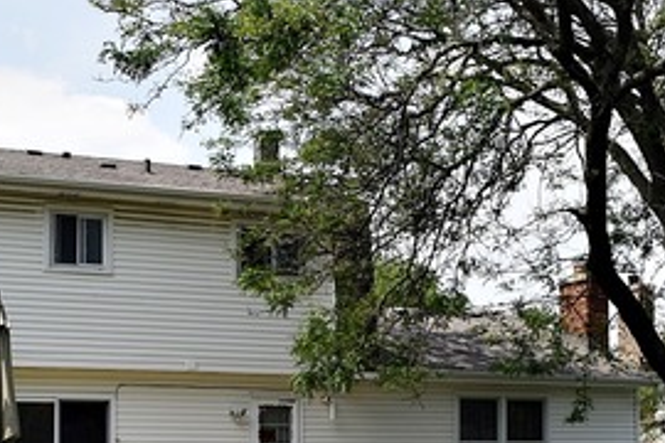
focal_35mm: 64
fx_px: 1182
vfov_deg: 20.7
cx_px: 278
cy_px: 425
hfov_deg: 31.4
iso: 100
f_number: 10
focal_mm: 18
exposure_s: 1/200
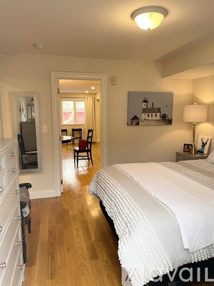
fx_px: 214
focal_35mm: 26
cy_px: 143
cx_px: 107
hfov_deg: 53.1
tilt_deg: -6.7
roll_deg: +1.0
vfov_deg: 67.3
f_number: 1.6
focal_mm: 4.2
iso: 80
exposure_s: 1/60
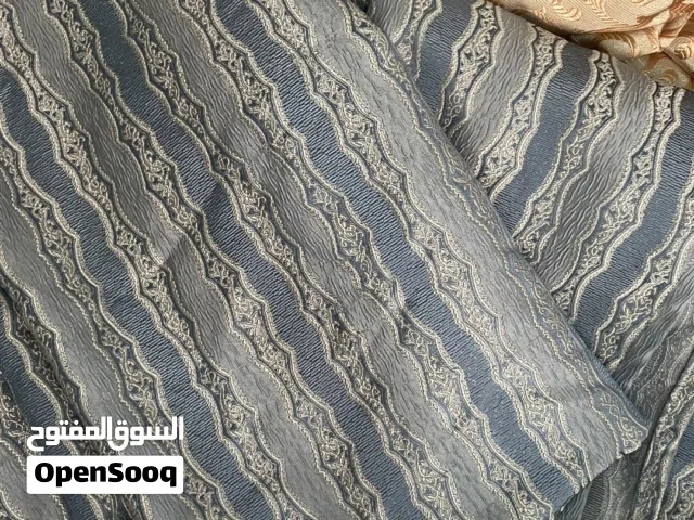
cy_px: 260
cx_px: 347
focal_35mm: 26
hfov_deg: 67.3
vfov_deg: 53.1
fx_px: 521
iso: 125
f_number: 1.6
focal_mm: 4.2
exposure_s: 1/66
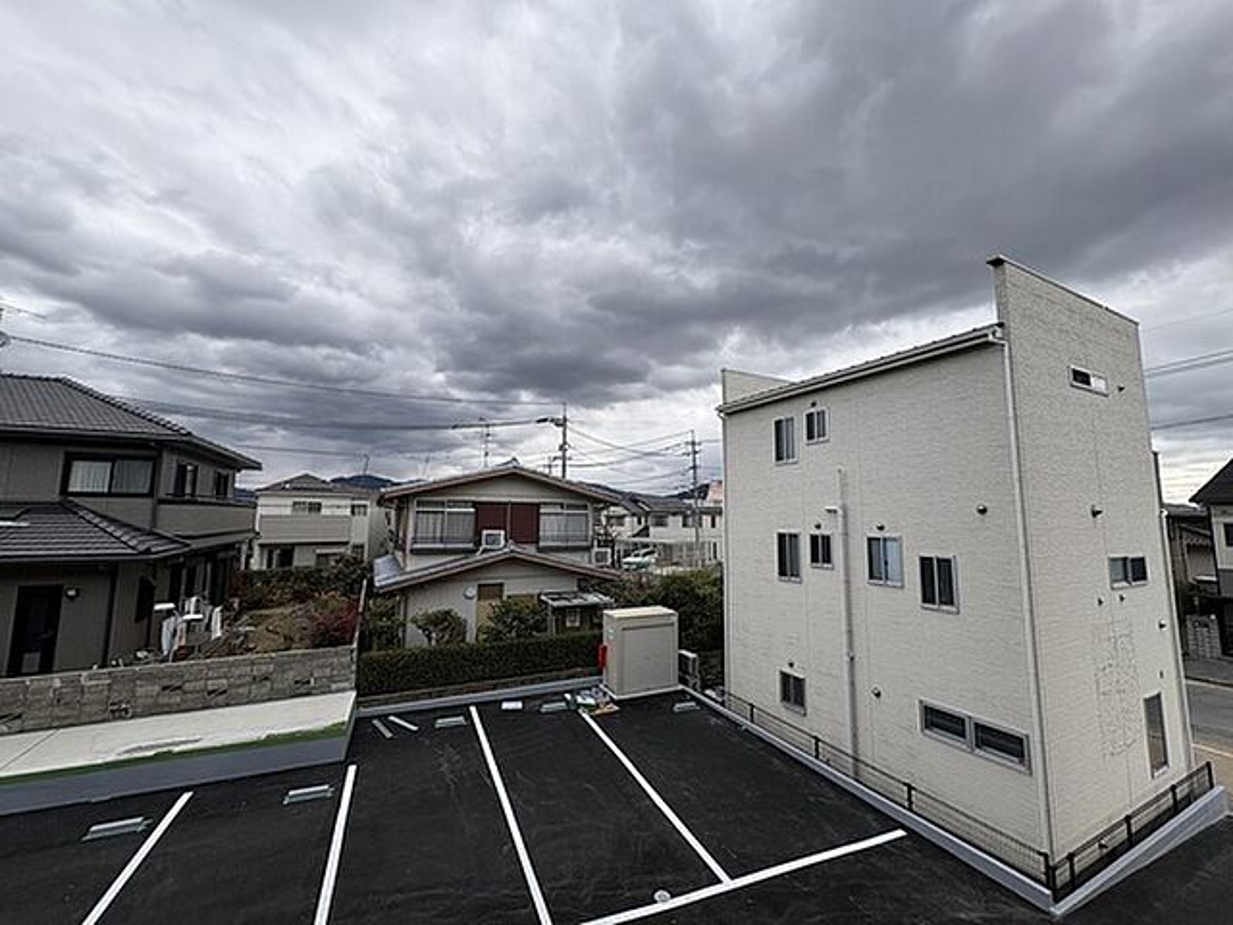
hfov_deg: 102.1
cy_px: 462
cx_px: 616
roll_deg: -1.1
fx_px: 499
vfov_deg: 85.7
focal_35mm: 14
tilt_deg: +6.6
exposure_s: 1/1236
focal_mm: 2.22
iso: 40
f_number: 2.2
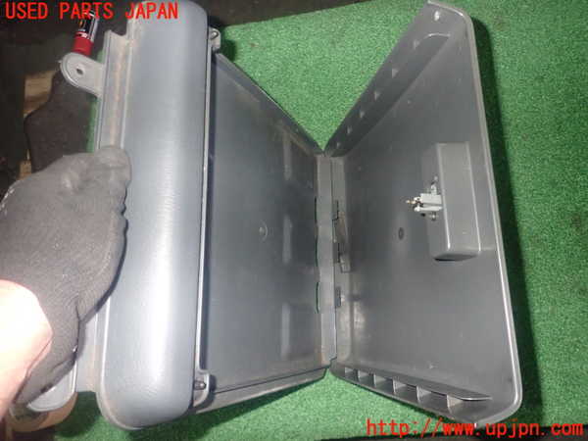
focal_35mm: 25
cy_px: 220
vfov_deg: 54.9
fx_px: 425
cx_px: 294
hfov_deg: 69.4
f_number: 5.6
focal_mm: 4.5
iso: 800
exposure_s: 1/30
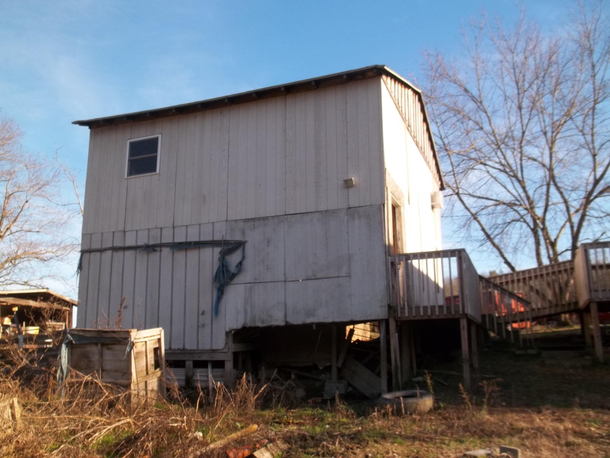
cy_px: 229
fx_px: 582
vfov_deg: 42.9
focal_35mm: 33
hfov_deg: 55.4
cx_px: 305
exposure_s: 1/400
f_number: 3.3
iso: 64
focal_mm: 5.9
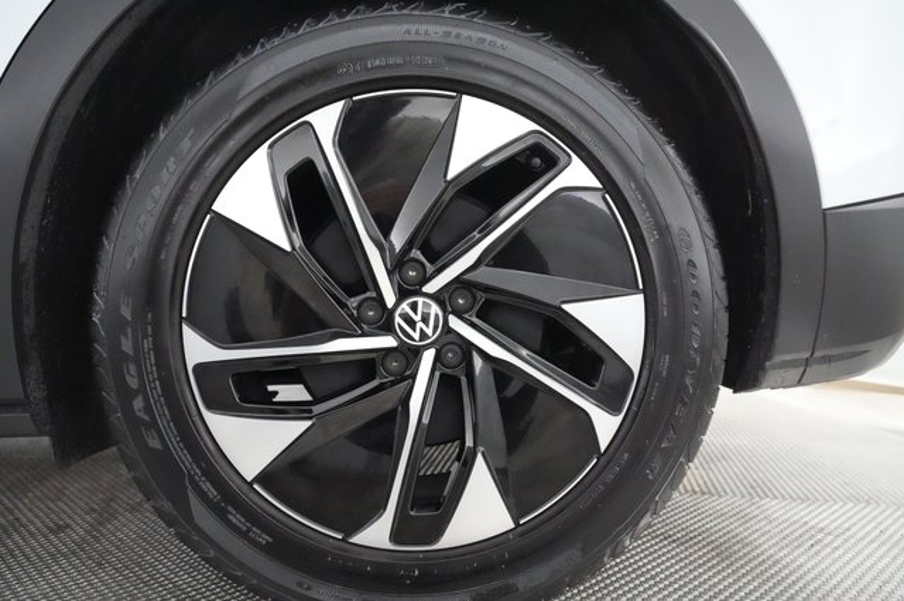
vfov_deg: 46.4
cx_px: 452
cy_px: 300
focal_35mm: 28
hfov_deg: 65.5
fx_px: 703
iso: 25600
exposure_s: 1/500
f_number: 4.5
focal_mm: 28
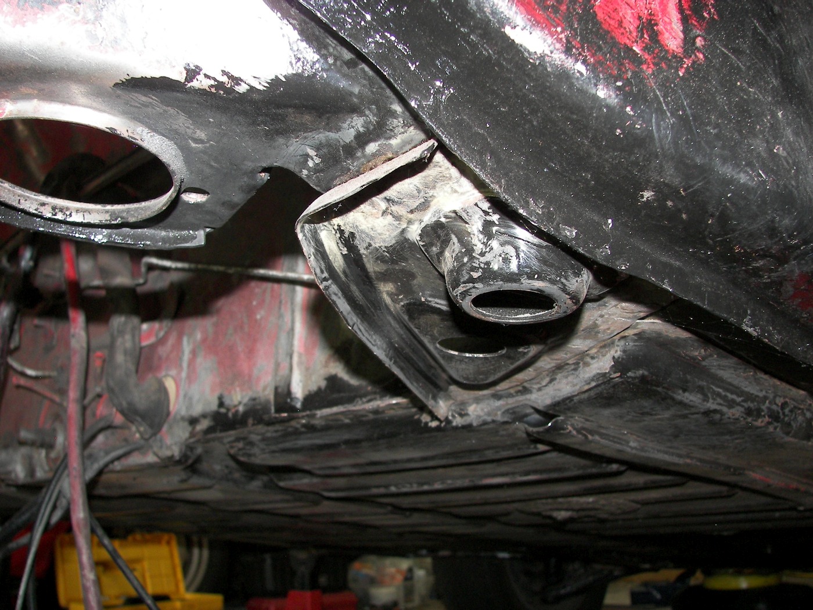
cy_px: 305
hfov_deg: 51.4
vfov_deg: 39.7
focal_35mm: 36
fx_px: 846
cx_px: 406
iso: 100
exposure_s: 1/30
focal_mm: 6
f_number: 2.8
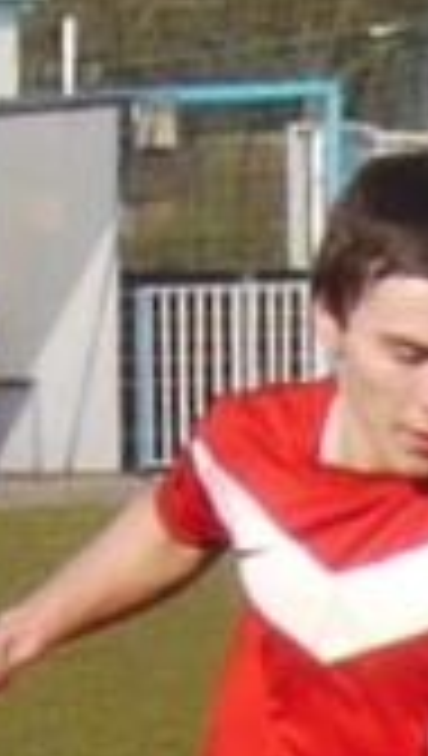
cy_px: 824
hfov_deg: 8.6
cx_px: 54
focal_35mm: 142
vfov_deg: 14.8
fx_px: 2854
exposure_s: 1/1300
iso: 400
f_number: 6.3
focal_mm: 22
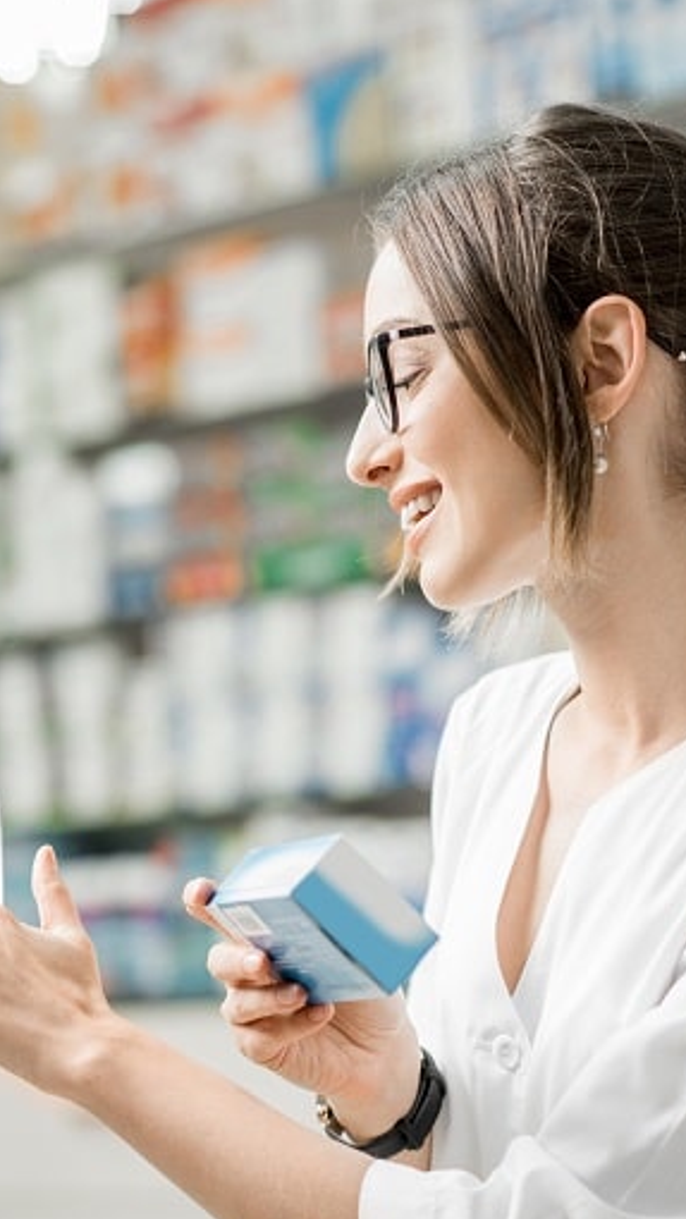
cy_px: 664
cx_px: 19
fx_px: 5075
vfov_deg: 13.7
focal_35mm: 157
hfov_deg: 7.7
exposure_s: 1/200
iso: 320
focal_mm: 85
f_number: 2.2
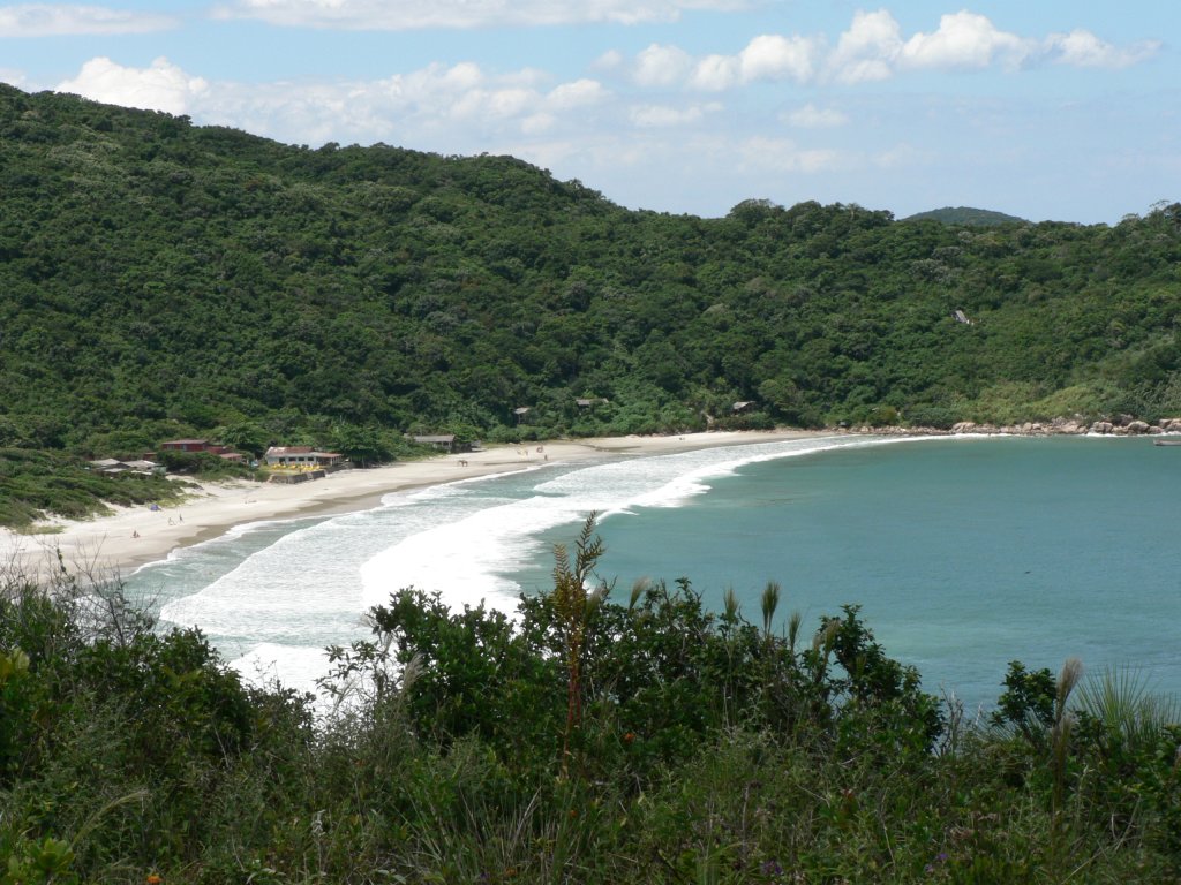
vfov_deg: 16.6
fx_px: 3036
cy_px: 442
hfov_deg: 22.0
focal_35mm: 89
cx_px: 590
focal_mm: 14.9
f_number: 8
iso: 80
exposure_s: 1/250
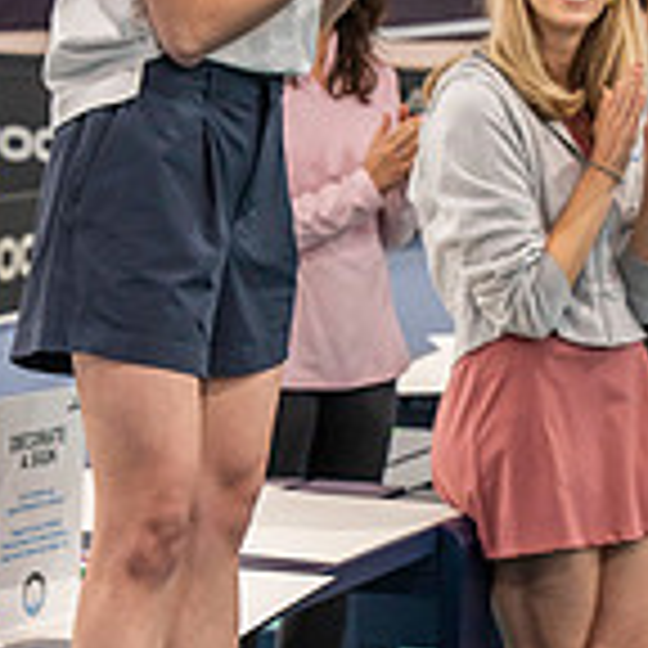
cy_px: 274
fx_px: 3939
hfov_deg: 9.4
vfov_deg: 9.4
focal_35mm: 186
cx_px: 328
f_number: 5
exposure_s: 1/160
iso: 3200
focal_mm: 70
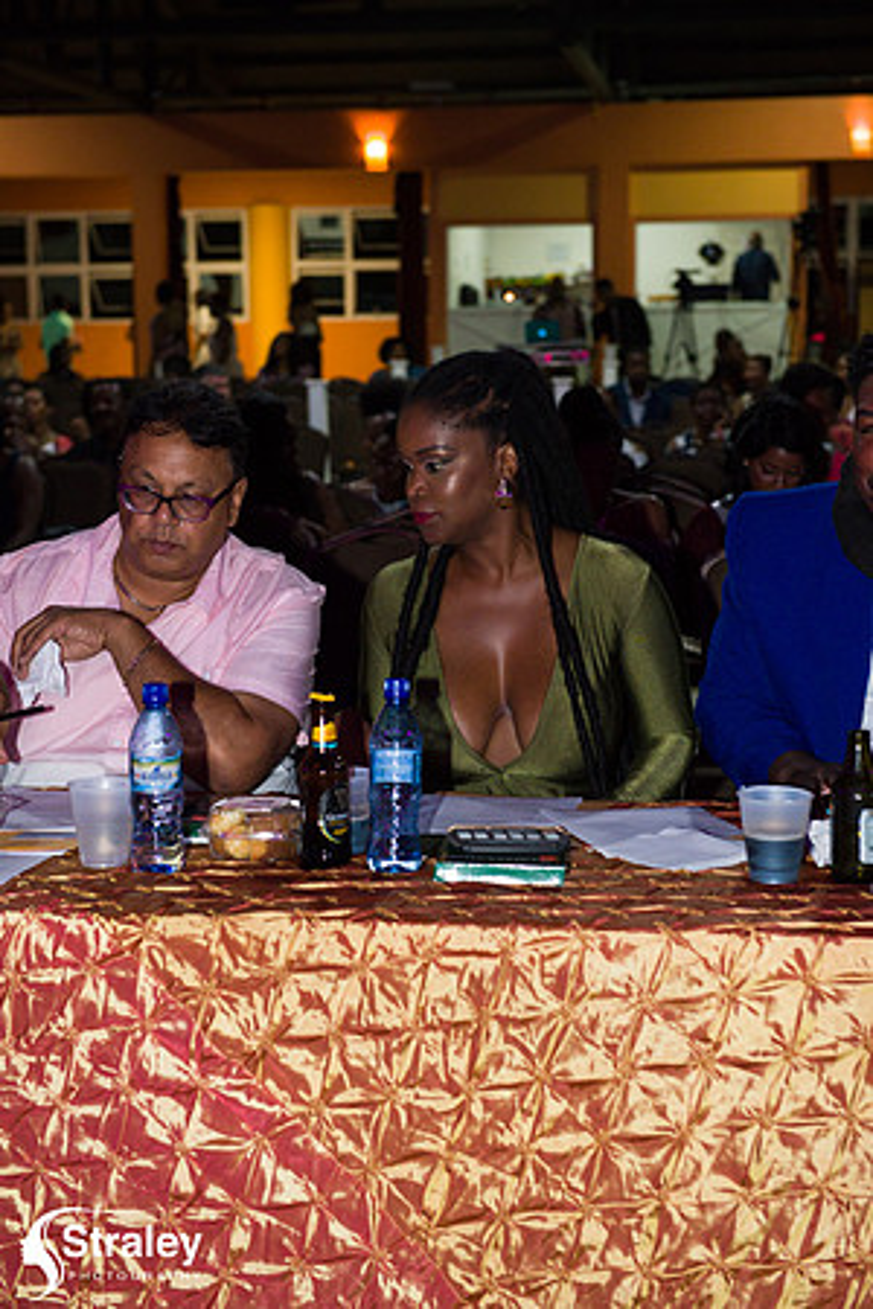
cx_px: 436
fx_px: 2255
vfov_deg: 32.4
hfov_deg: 21.9
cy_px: 654
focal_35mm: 62
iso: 4000
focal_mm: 62
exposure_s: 1/160
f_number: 5
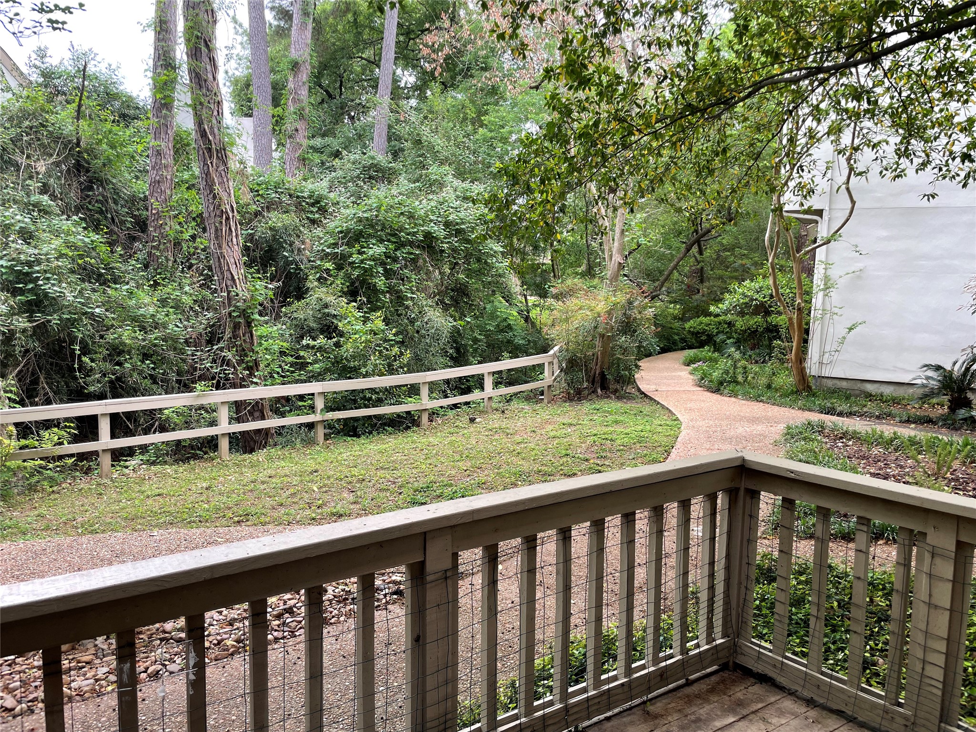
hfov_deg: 67.3
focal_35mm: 26
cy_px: 366
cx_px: 488
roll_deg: -1.2
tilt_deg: -6.5
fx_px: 733
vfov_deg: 53.1
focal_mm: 4.2
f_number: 1.6
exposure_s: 1/210
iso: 32
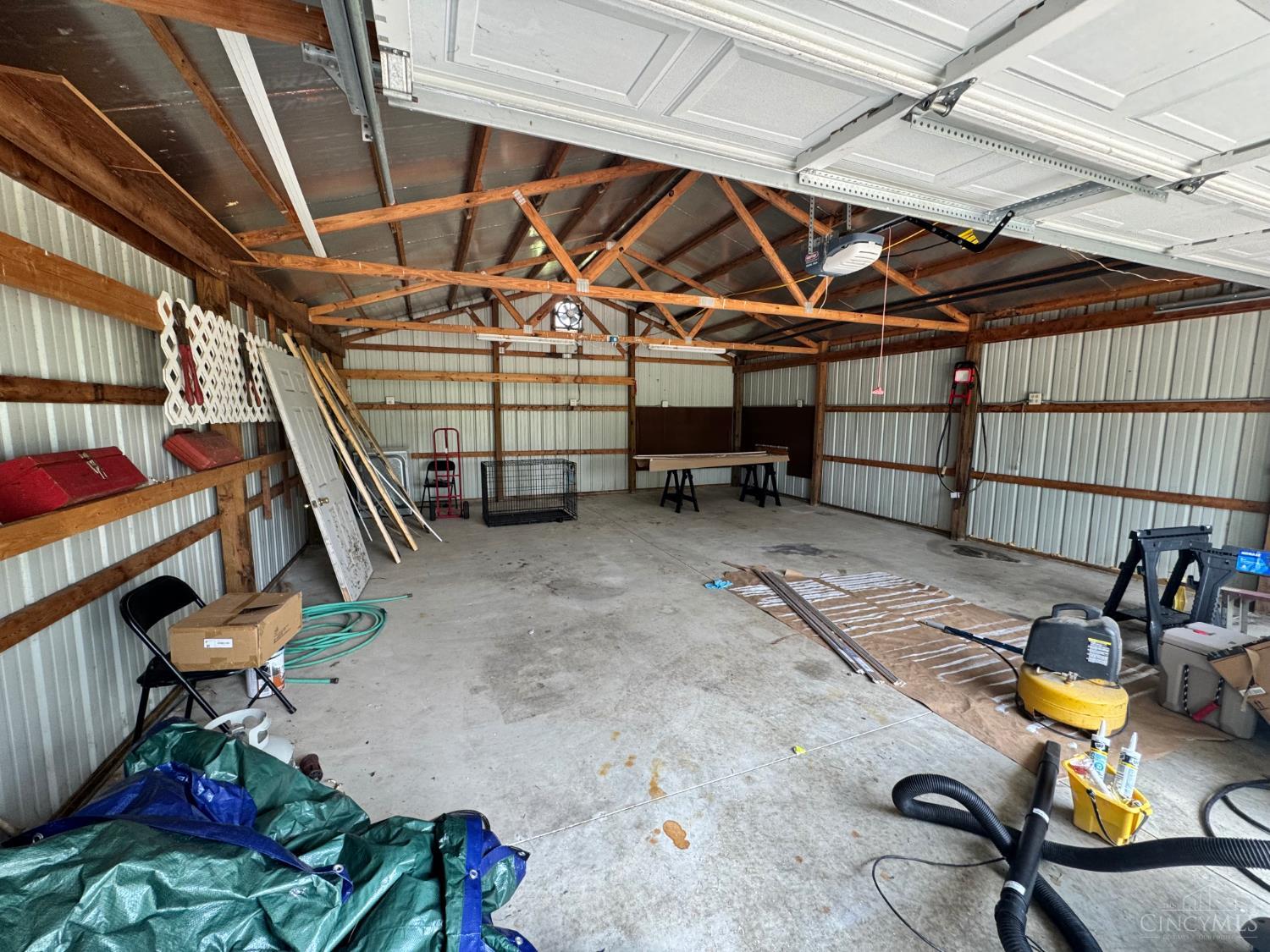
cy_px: 476
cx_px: 635
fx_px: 514
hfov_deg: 102.1
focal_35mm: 14
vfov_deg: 85.7
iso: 125
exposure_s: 1/99
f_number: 2.2
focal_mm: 2.22
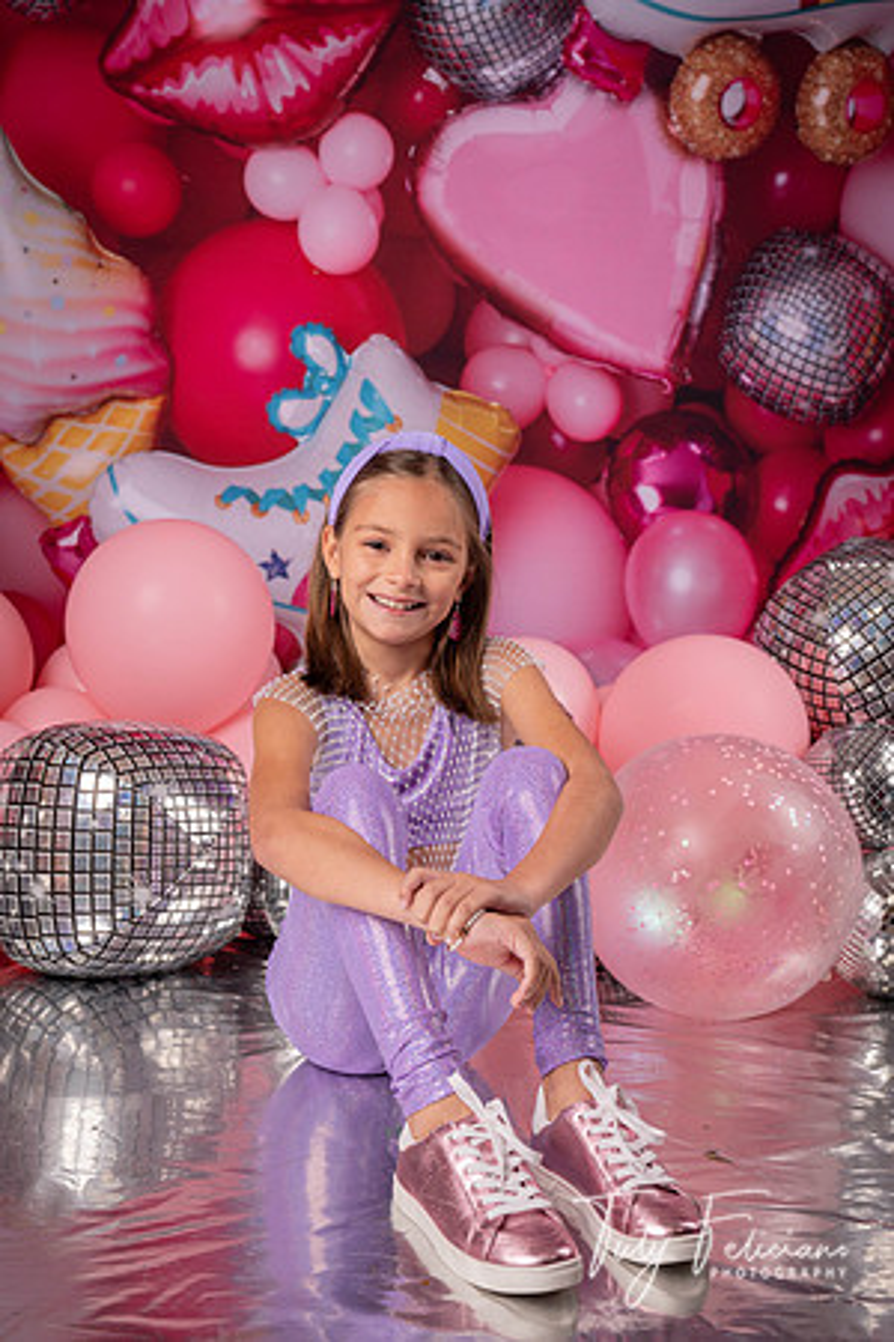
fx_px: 1564
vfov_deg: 46.4
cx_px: 447
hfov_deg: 31.9
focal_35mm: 42
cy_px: 671
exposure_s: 1/125
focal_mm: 42
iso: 160
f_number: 5
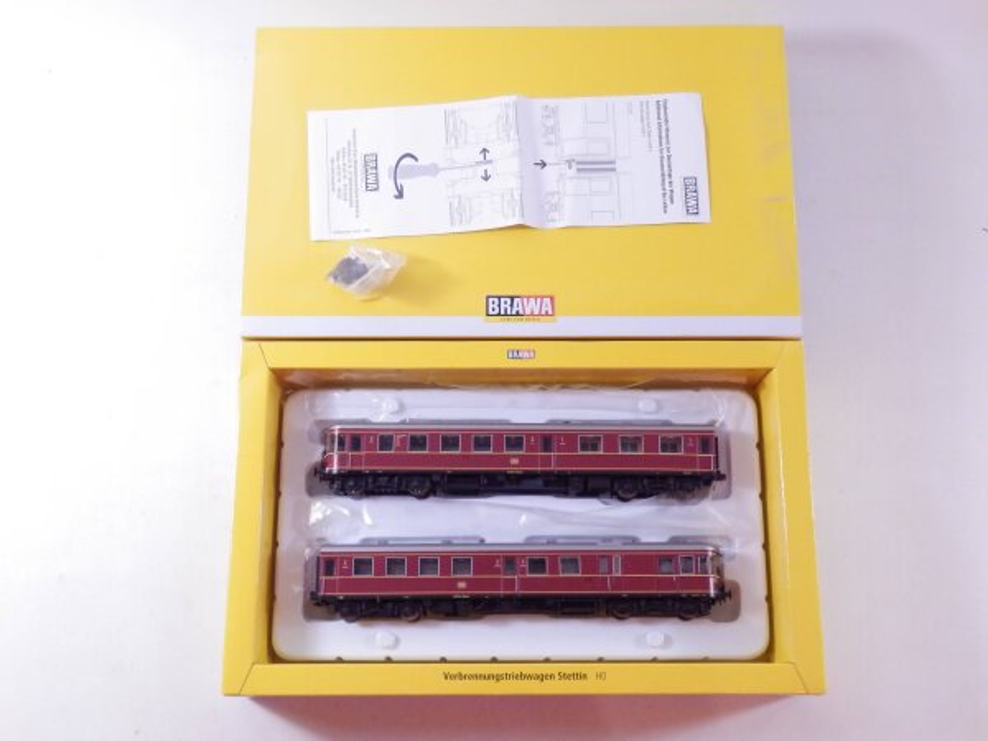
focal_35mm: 40
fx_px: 1142
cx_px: 494
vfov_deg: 36.0
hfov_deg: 46.8
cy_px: 370
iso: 640
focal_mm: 7.3
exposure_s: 1/160
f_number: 3.7
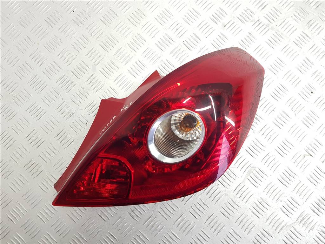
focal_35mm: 26
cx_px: 162
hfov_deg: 67.3
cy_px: 122
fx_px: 244
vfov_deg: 53.1
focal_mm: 4.2
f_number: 1.7
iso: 80
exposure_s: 1/50
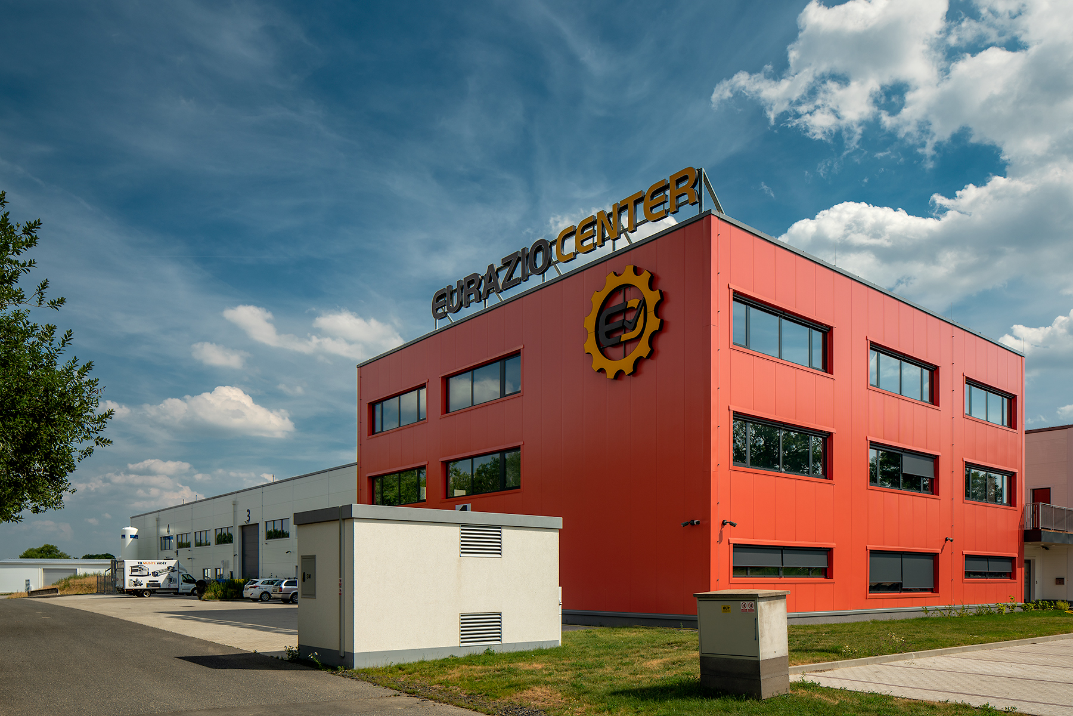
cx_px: 536
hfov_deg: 73.7
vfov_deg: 53.1
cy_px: 358
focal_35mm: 24
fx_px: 715
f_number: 11
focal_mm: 24
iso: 100
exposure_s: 1/100
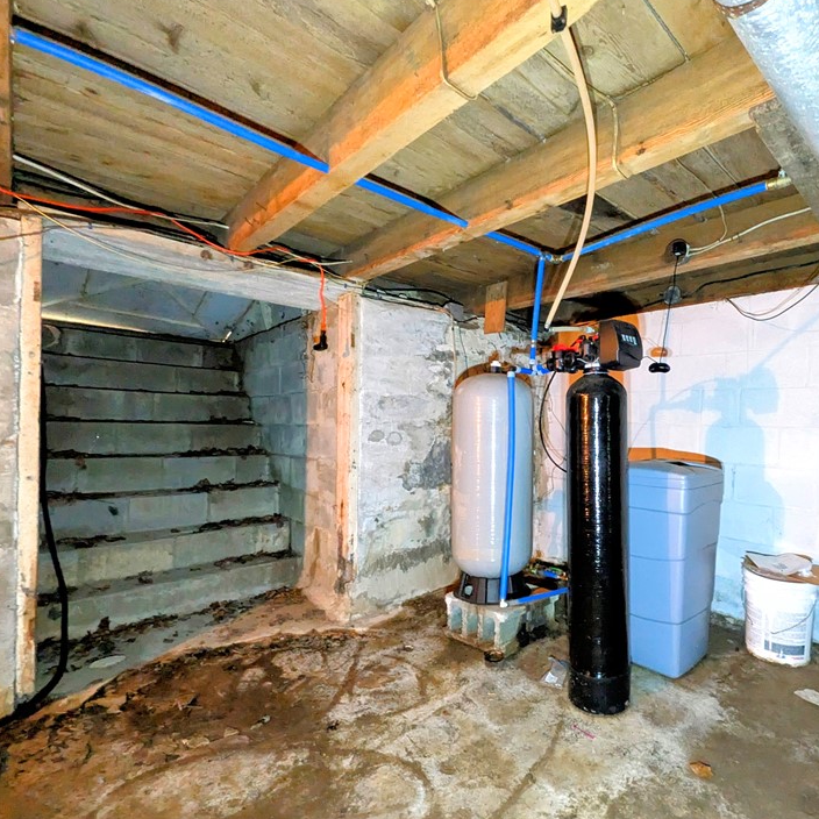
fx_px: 482
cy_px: 432
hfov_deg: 78.8
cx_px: 526
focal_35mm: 18
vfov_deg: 80.7
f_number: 2.2
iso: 1558
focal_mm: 1.85
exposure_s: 1/23.1
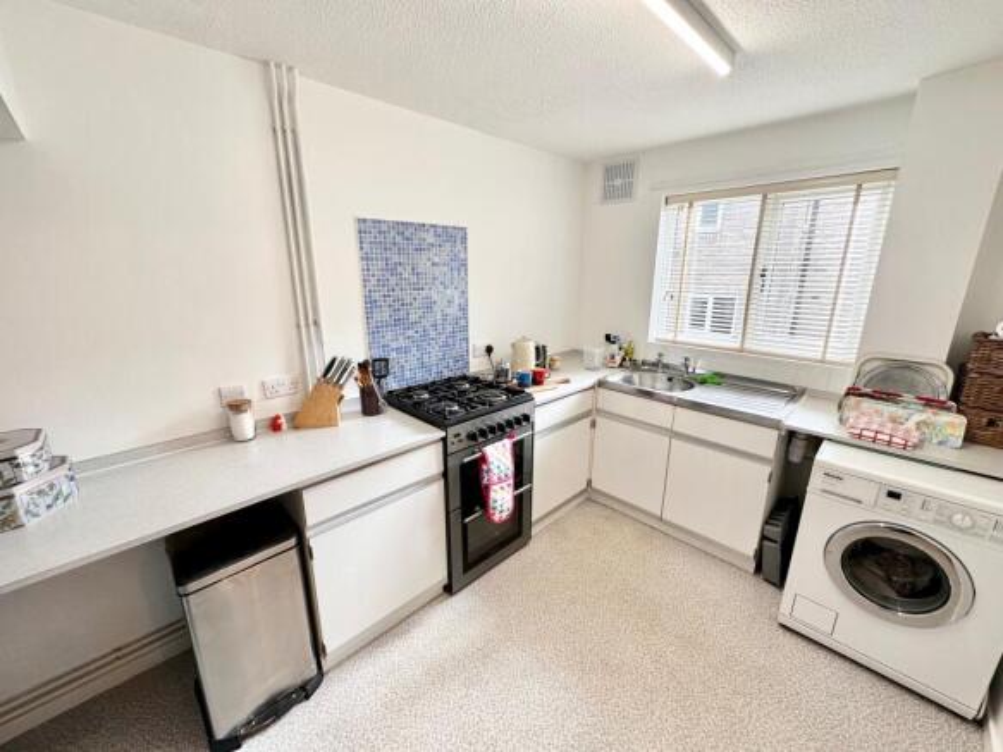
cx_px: 502
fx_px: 406
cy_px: 376
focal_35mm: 14
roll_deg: -0.2
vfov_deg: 85.7
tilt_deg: -15.9
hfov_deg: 102.1
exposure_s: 1/100
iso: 80
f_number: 2.2
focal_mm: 2.22
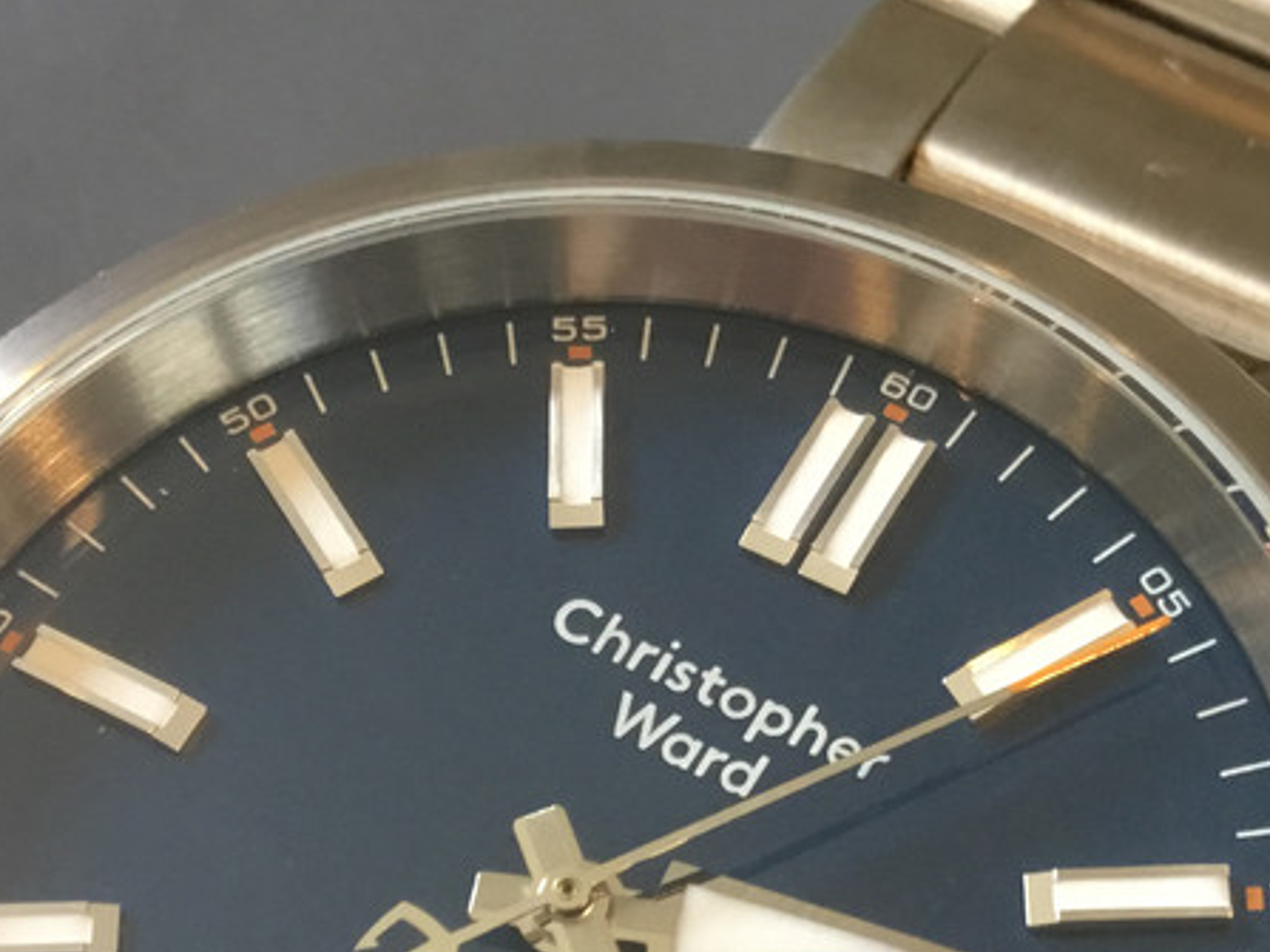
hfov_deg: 26.2
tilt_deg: -63.9
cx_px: 817
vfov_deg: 19.1
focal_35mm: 74
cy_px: 1060
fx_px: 2714
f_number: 2.4
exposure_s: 1/33
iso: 160
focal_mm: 3.3
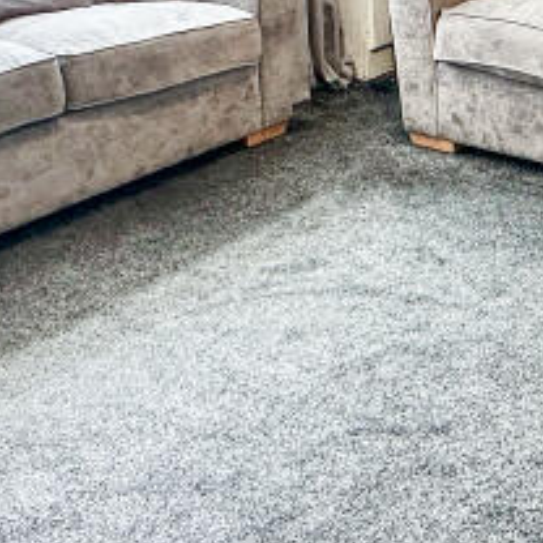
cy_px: -70
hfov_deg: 27.0
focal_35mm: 61
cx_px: 512
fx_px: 1083
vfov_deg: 25.8
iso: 125
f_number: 2.2
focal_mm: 2.22
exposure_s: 1/99
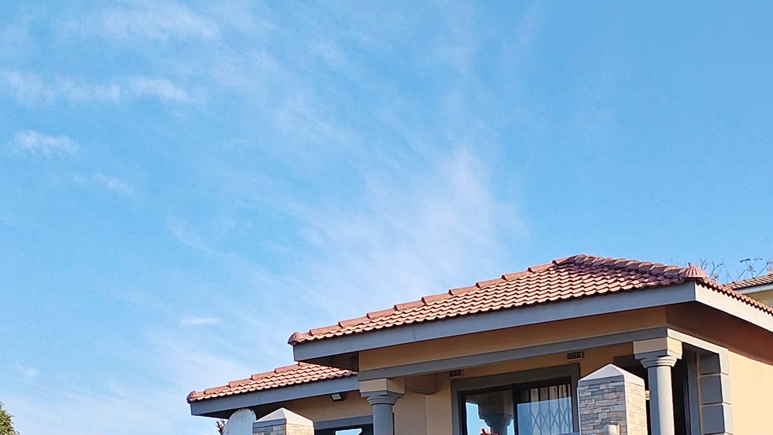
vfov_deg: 17.1
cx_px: 403
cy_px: 438
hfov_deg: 30.6
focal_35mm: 69
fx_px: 1414
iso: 100
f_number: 1.8
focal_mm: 4.25
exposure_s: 1/314
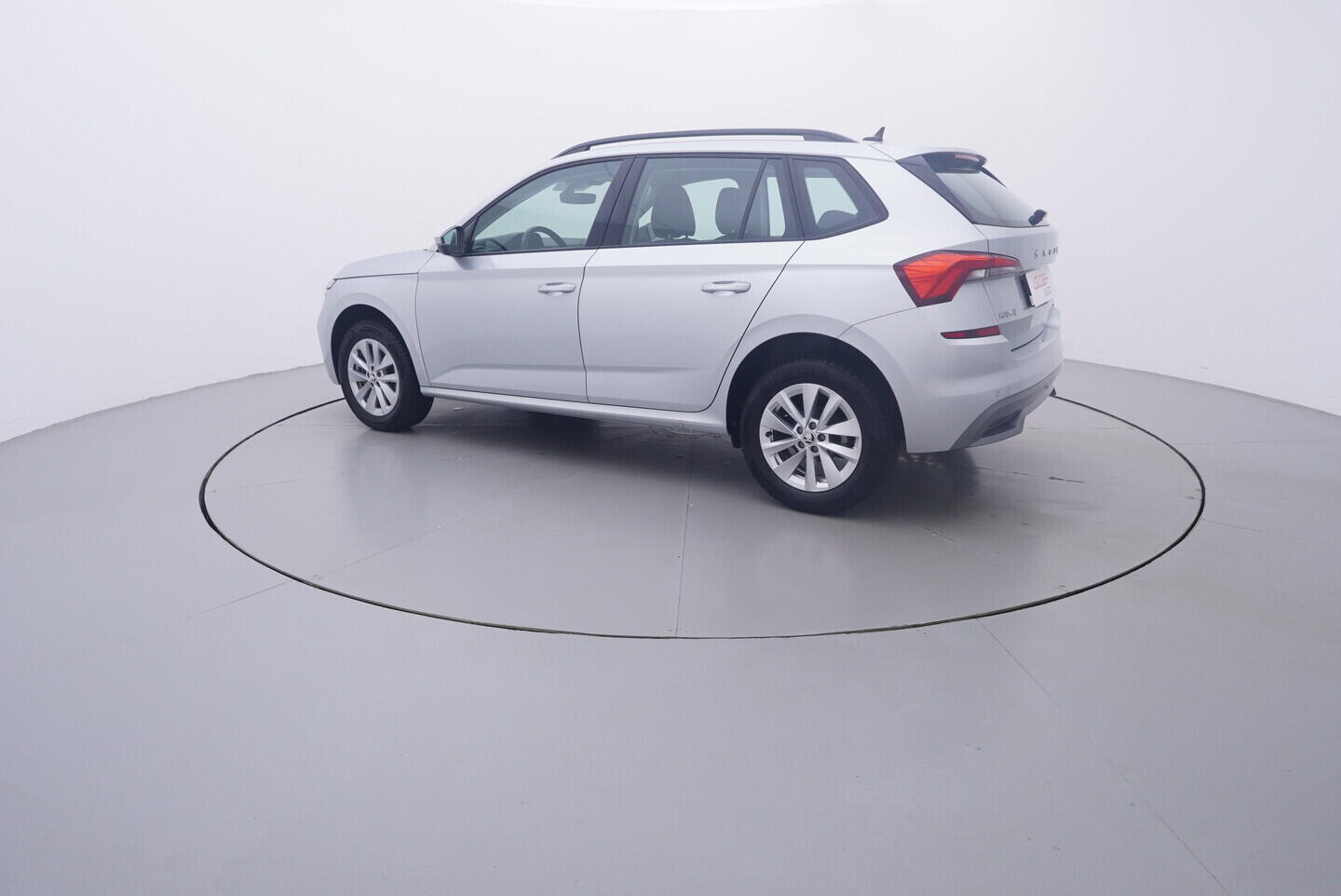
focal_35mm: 22
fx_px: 839
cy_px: 448
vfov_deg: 56.2
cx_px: 670
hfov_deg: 77.3
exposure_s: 1/80
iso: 200
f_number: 5
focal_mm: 15
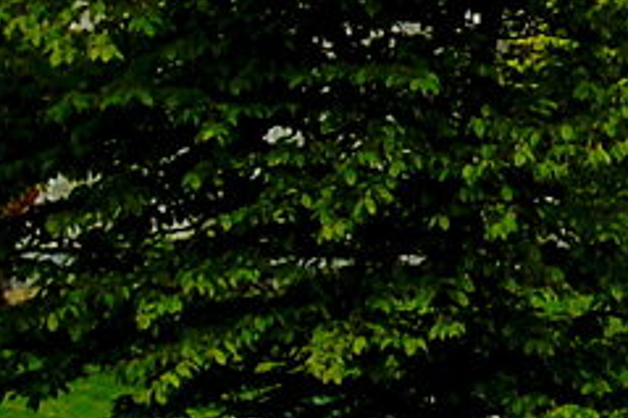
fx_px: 4341
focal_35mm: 249
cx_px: 1931
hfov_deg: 7.3
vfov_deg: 5.5
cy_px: -201
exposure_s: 1/125
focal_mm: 22
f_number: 9
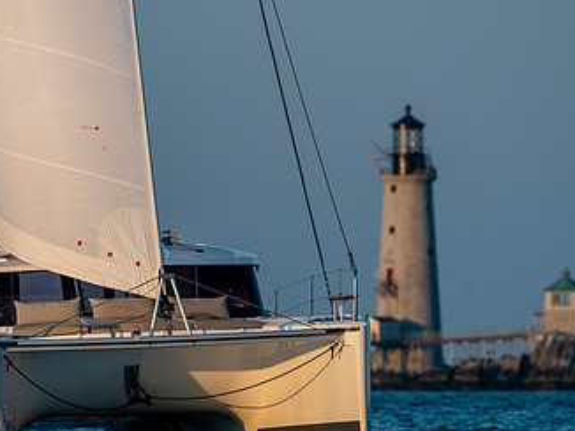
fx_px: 9926
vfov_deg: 2.5
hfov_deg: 3.3
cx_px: 210
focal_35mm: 598
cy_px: 303
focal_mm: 300
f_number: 5.6
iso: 400
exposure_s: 1/1000
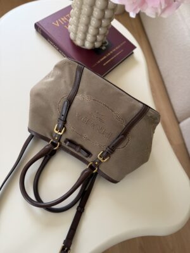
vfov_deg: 71.6
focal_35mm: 24
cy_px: 126
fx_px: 176
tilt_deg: -65.0
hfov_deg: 56.8
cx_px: 95
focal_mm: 6.76
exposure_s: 1/121
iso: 64
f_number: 1.78
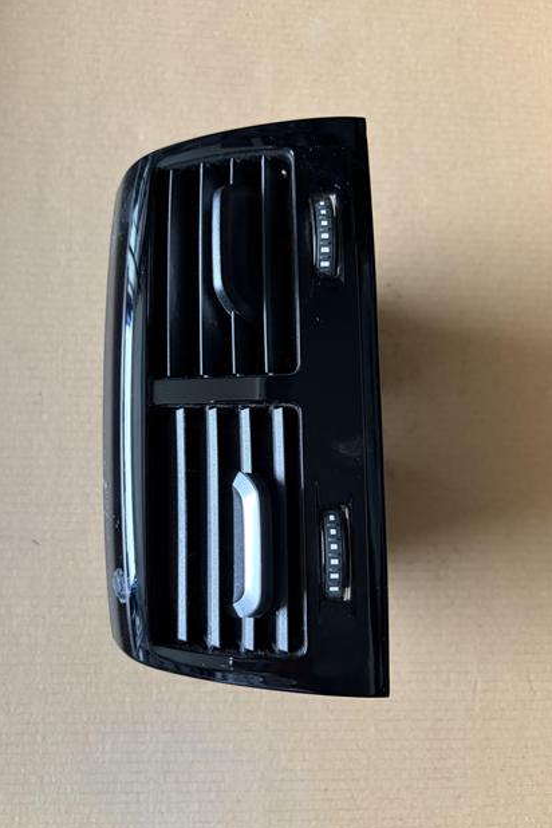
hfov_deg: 46.4
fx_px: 644
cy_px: 405
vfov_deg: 65.5
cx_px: 256
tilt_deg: -79.1
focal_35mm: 28
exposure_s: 1/60
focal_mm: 5.96
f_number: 1.6
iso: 500
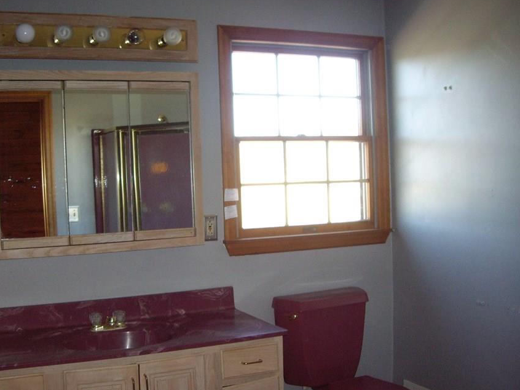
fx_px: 691
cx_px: 225
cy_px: 197
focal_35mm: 46
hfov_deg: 41.2
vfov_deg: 31.5
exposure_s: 1/40
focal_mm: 6.2
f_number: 2.7
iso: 200
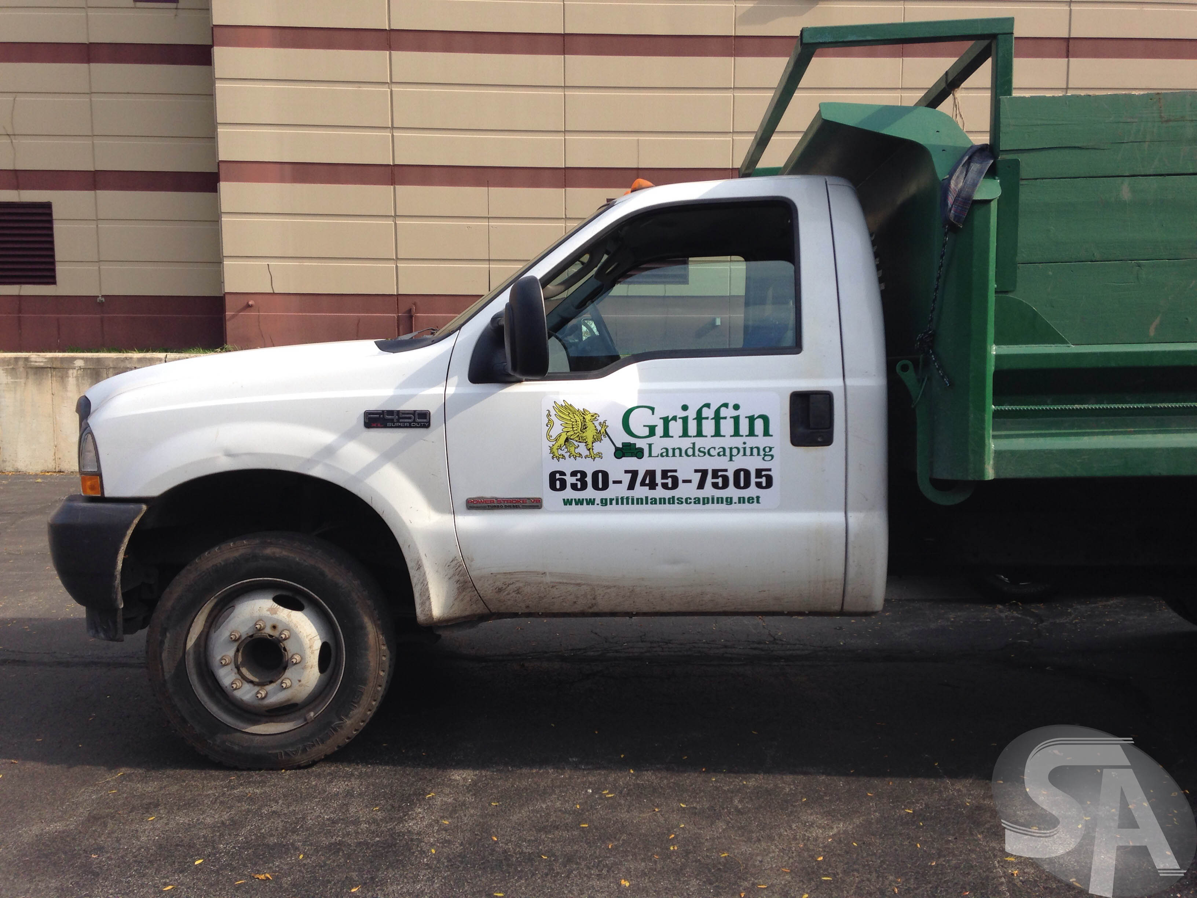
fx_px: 1141
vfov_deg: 42.9
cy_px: 449
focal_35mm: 33
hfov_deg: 55.4
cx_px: 598
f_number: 2.4
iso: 50
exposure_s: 1/653
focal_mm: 4.12
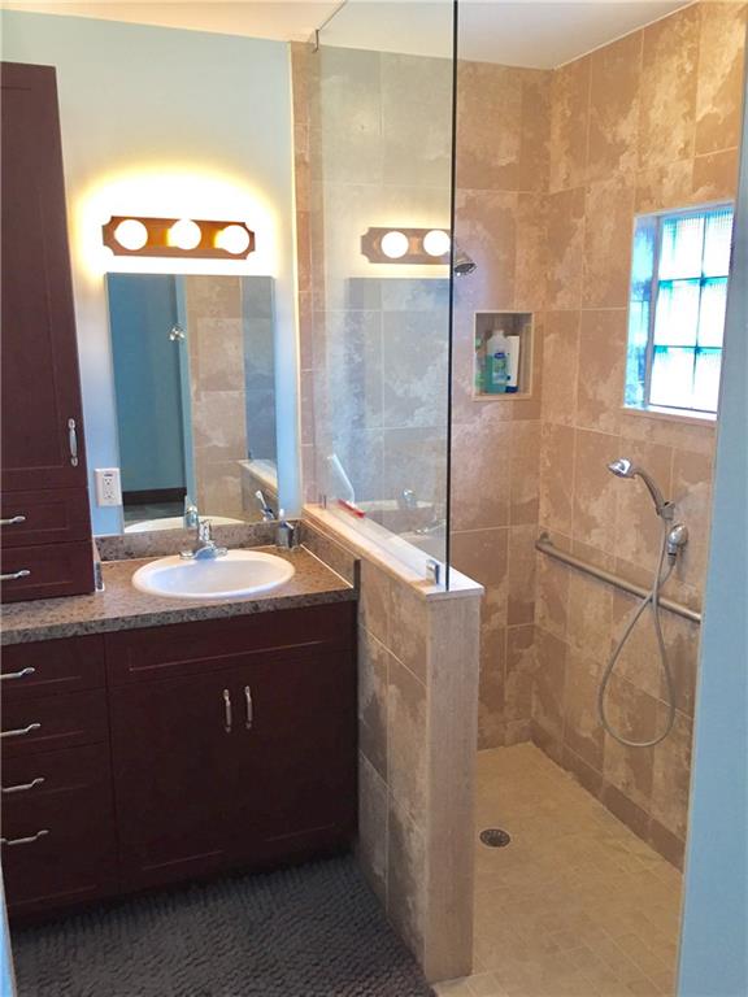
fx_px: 836
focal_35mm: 29
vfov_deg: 61.7
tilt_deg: -10.2
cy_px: 498
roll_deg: +0.4
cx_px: 374
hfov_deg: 48.2
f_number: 2.2
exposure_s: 1/30
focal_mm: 4.15
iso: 50
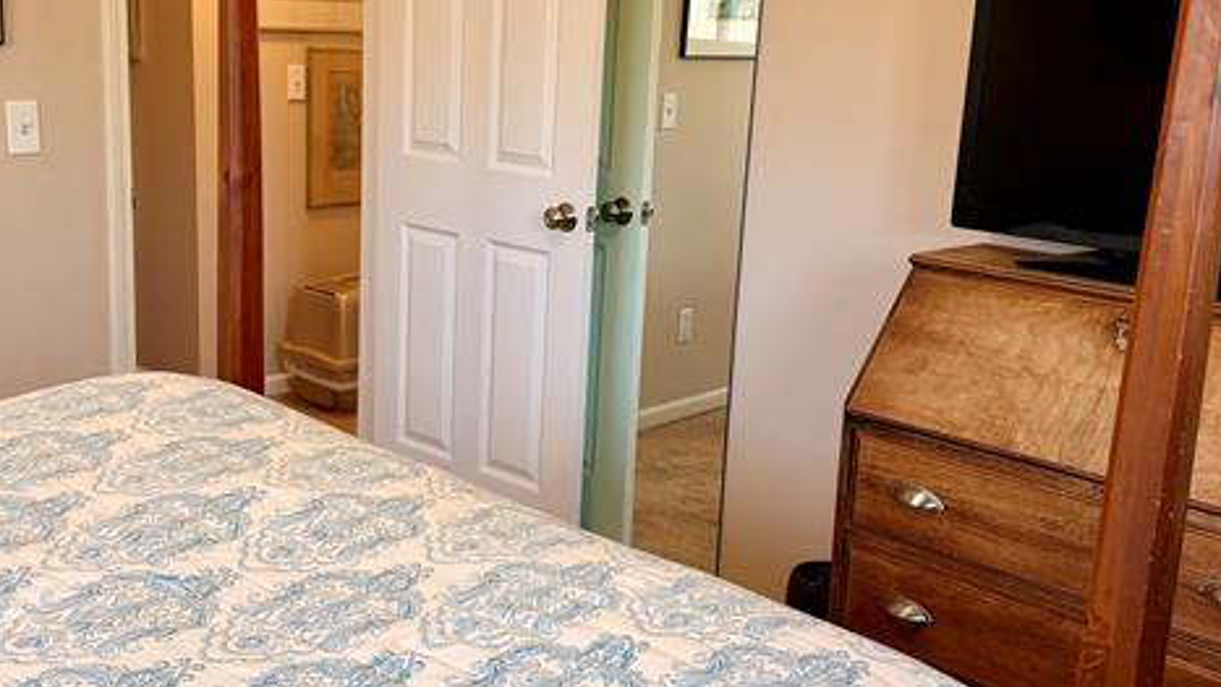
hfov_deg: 47.3
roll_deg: -2.6
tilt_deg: -12.4
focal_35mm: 43
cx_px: 539
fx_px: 1393
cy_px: 313
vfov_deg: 27.7
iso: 200
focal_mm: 6.76
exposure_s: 1/121
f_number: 1.78
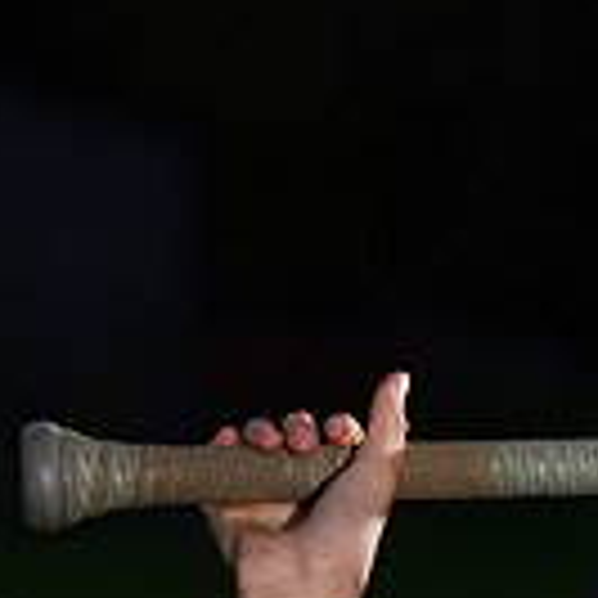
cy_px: 668
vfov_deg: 2.4
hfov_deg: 2.4
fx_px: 14189
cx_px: 764
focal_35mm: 726
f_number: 9
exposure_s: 1/160
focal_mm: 196
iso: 320
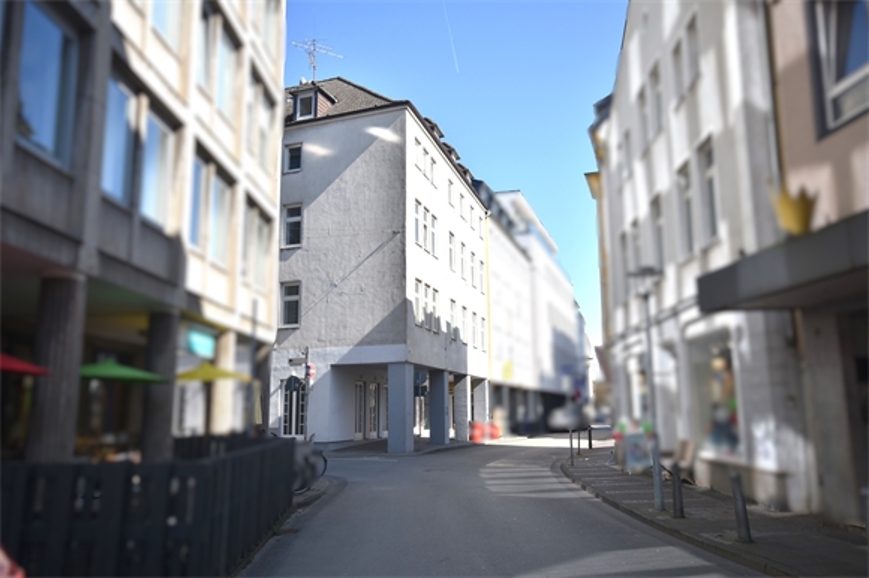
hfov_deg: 62.0
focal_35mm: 30
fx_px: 724
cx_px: 434
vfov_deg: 43.6
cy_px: 289
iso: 320
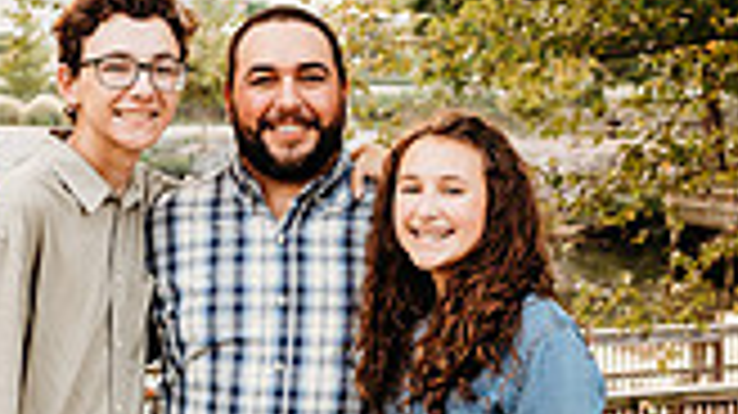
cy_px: 256
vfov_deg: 17.4
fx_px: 1349
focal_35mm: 69
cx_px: 288
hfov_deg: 30.5
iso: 500
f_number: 3.2
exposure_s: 1/200
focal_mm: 24
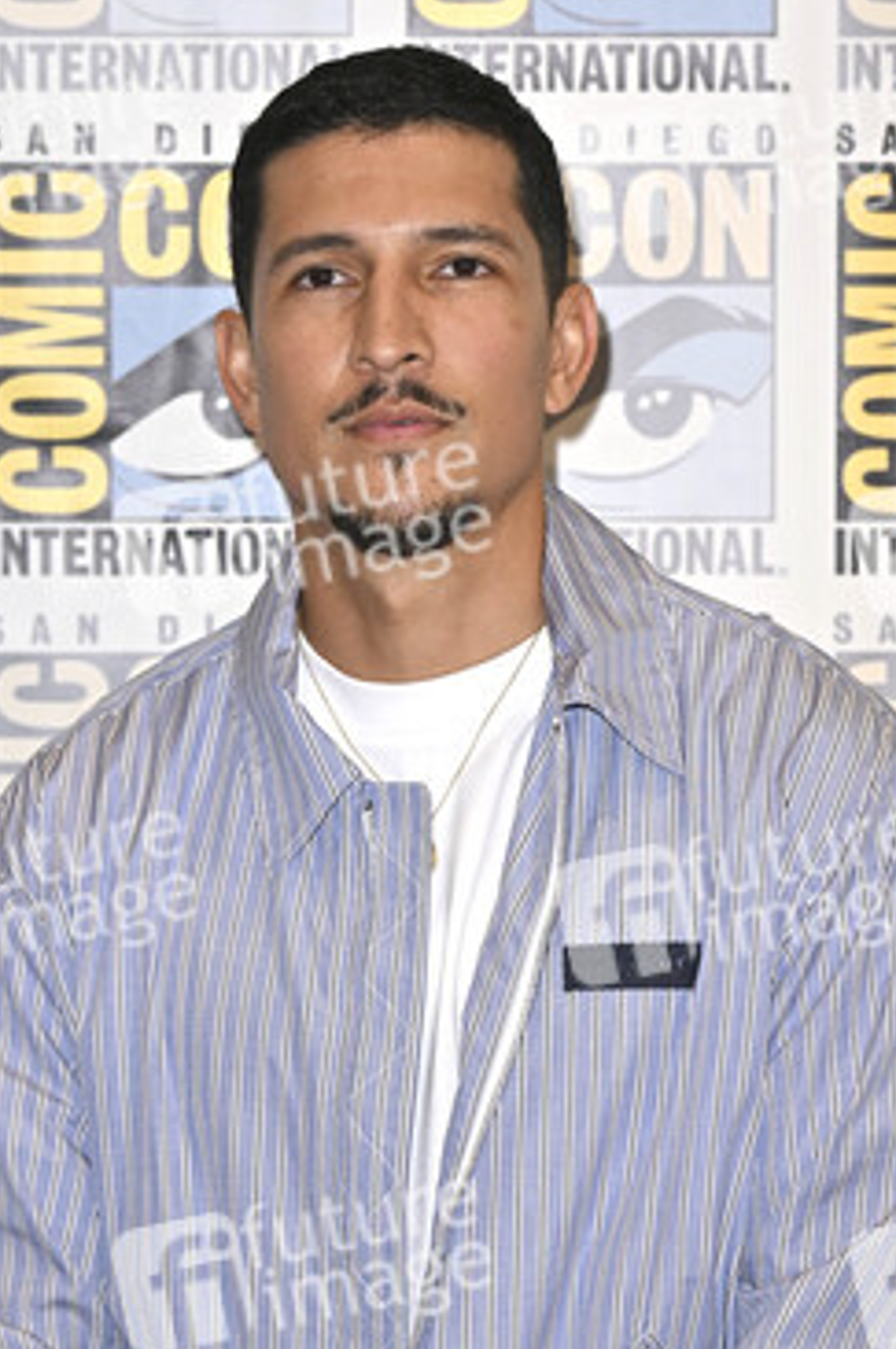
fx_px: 4380
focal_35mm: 117
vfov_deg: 17.5
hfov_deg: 11.7
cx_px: 409
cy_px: 715
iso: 2500
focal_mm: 107
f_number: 5
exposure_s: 1/250
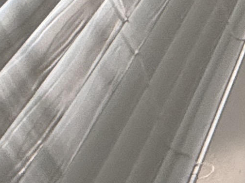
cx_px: 822
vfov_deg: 11.2
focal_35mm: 112
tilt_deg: -13.7
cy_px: -245
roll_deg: +2.4
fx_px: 793
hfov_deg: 10.0
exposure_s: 1/99
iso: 200
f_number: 2.2
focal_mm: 2.22
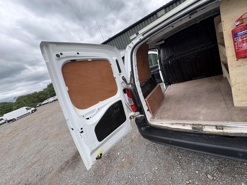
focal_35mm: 14
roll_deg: +11.8
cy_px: 92
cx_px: 124
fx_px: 100
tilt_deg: +0.9
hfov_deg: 102.1
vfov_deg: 85.7
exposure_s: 1/438
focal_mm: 2.22
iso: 40
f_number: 2.2
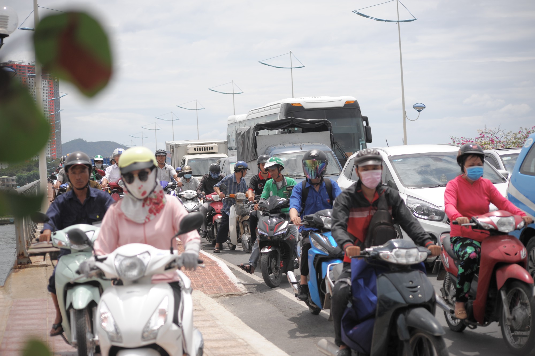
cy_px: 178
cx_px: 268
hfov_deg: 28.9
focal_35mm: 70
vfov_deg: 19.4
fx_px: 1040
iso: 200
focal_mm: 70
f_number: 4
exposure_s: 1/2000
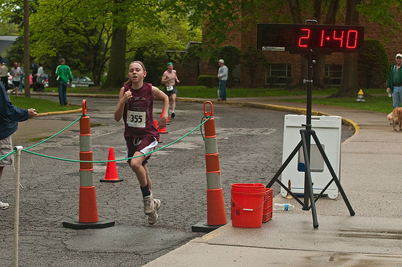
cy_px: 134
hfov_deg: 18.2
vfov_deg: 12.1
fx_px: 1254
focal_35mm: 112
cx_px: 201
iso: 1600
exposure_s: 1/320
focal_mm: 75
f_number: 5.6
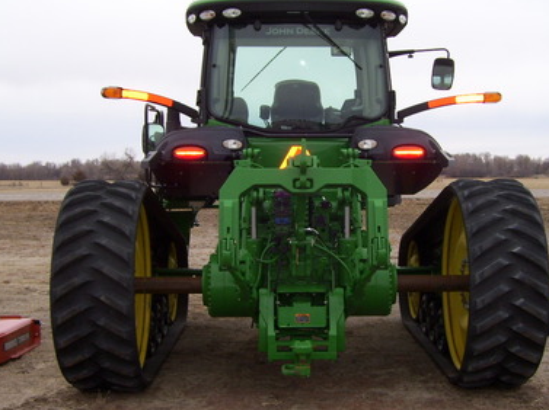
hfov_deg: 36.8
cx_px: 287
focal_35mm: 52
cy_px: 195
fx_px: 824
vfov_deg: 28.0
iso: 80
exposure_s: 1/200
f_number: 4.8
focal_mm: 6
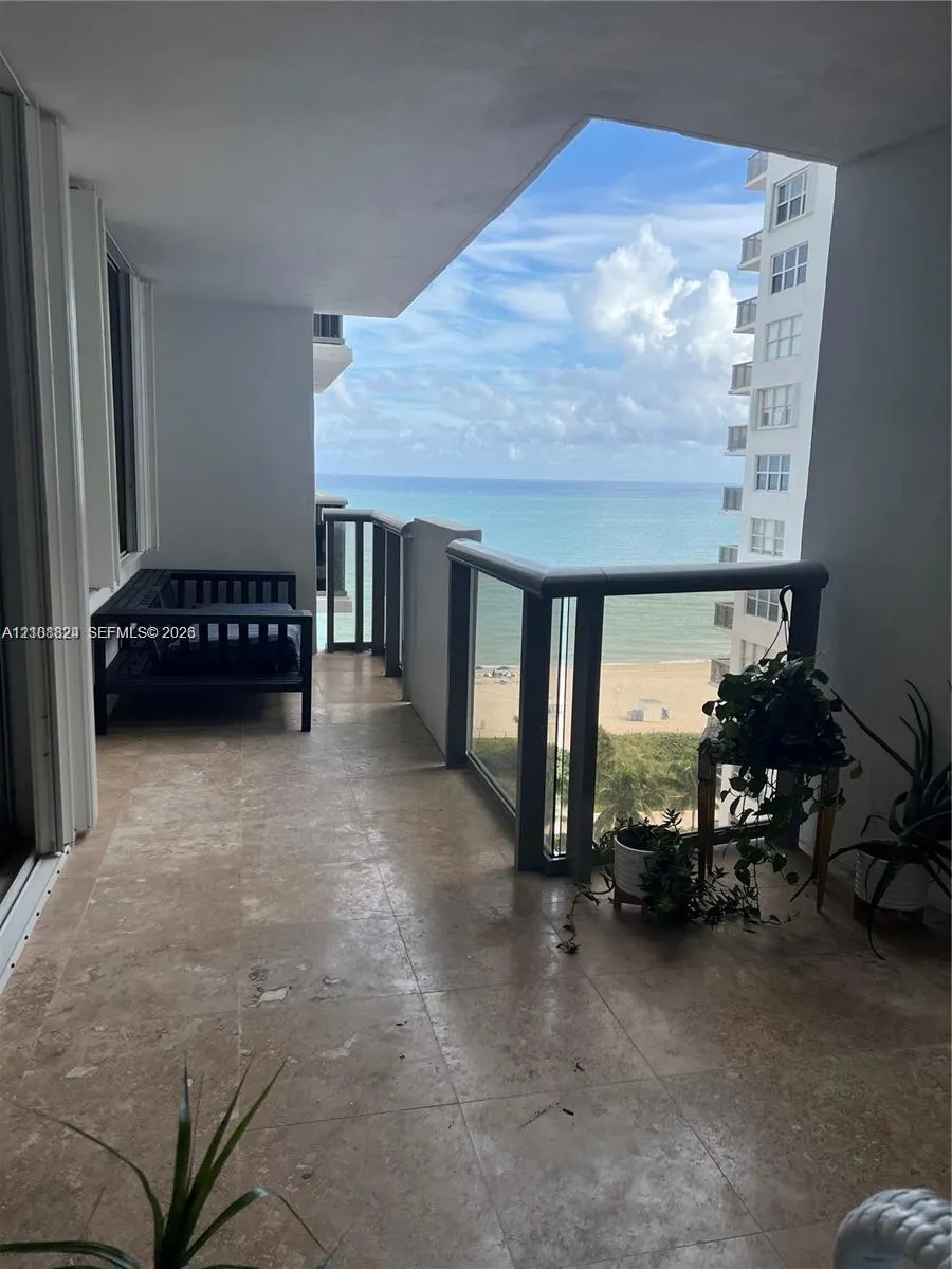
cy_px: 634
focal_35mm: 26
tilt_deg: -9.0
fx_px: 953
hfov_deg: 53.1
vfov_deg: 67.3
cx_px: 476
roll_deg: -1.4
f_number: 1.5
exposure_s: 1/1669
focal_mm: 5.7
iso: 50
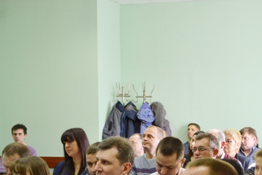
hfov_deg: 24.9
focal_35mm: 80
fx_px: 582
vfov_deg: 16.9
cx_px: 214
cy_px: 151
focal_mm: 30
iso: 400
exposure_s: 1/80
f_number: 4.5
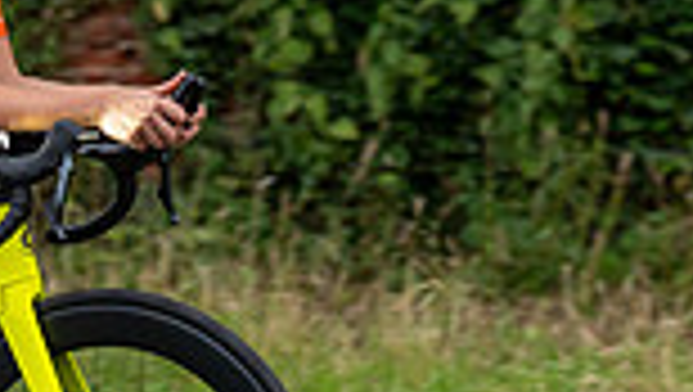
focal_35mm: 363
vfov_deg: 3.4
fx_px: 6677
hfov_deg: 5.9
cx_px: -298
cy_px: -11
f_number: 3.2
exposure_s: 1/800
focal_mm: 79
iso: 1000
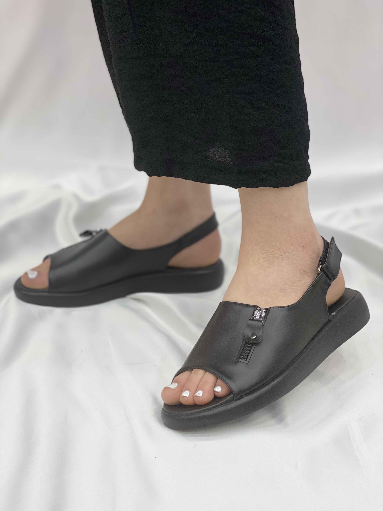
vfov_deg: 36.8
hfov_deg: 28.0
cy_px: 256
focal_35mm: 52
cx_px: 192
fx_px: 767
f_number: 2
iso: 125
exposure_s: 1/100
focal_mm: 6
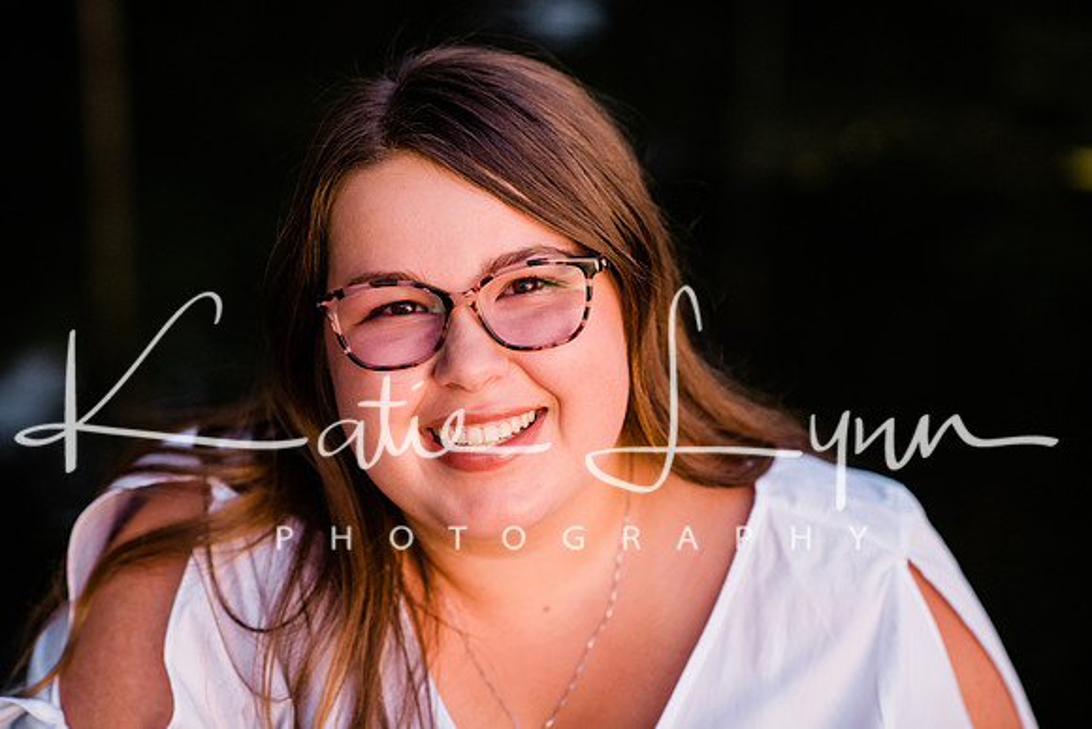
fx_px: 2579
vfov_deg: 16.1
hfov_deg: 23.9
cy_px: 364
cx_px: 546
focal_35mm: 85
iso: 800
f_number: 2.8
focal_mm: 85
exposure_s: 1/250
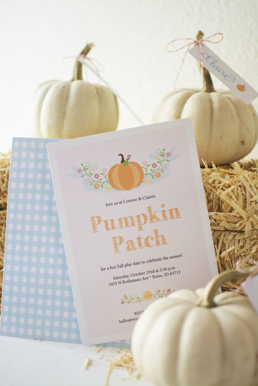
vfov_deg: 37.8
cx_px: 129
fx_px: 564
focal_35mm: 52
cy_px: 193
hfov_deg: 25.8
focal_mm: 35
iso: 100
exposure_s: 1/40
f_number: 1.8
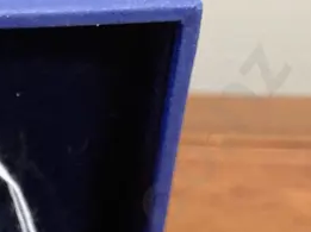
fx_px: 987
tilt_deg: -38.5
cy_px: 543
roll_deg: +1.6
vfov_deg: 11.3
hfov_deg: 16.9
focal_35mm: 110
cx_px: -91
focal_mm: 3.99
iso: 400
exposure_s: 1/33
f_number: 1.8
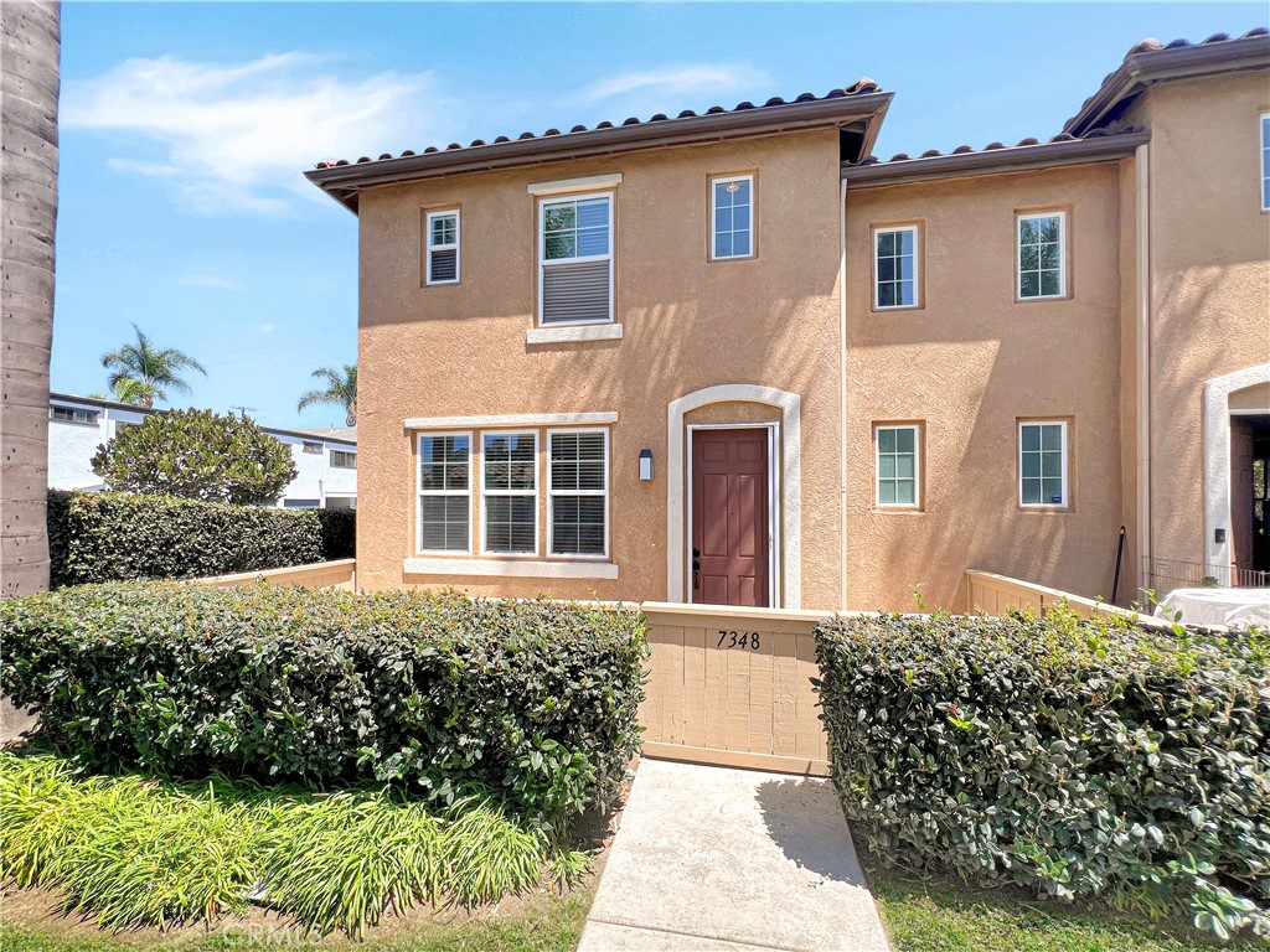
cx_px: 635
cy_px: 476
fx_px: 477
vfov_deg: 89.9
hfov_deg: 106.2
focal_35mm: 13
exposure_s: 1/995
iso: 32
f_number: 1.8
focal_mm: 1.57
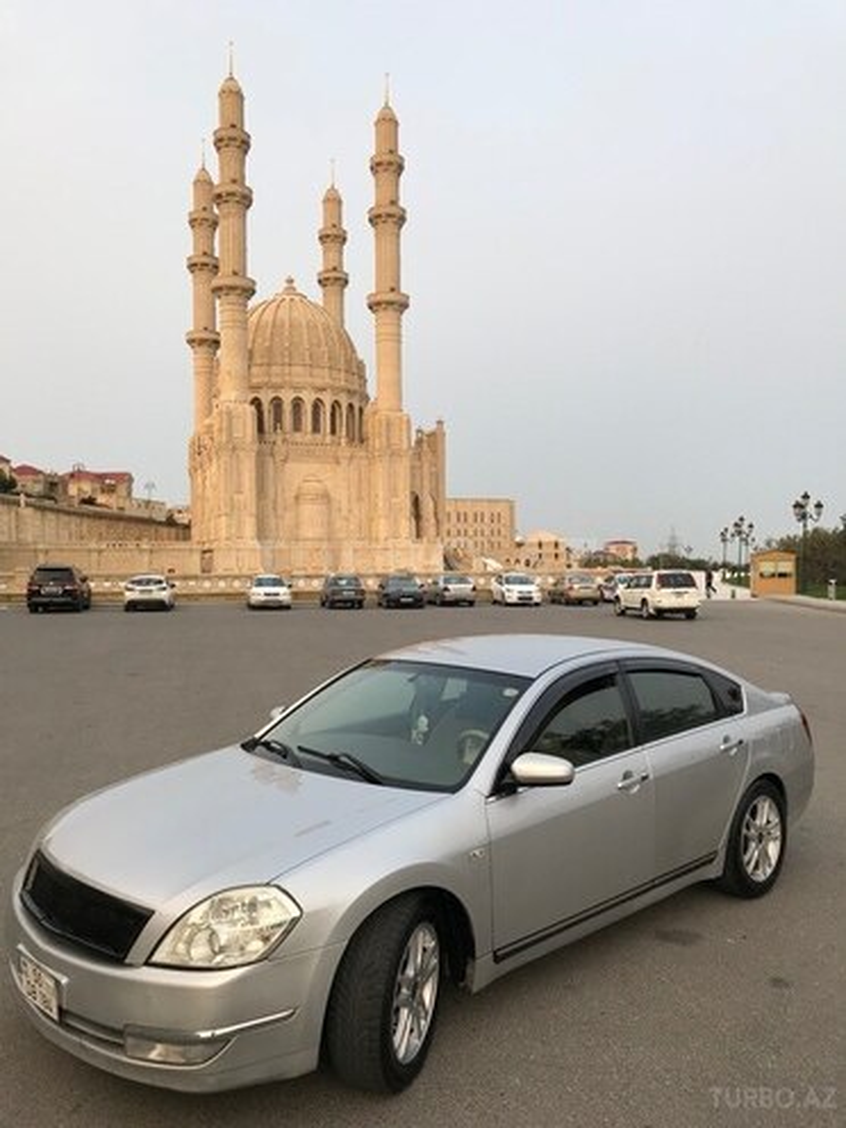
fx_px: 912
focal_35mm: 28
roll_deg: +0.2
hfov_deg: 49.7
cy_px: 564
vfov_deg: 63.4
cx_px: 423
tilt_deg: +0.5
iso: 20
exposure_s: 1/121
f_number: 1.8
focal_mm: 3.99
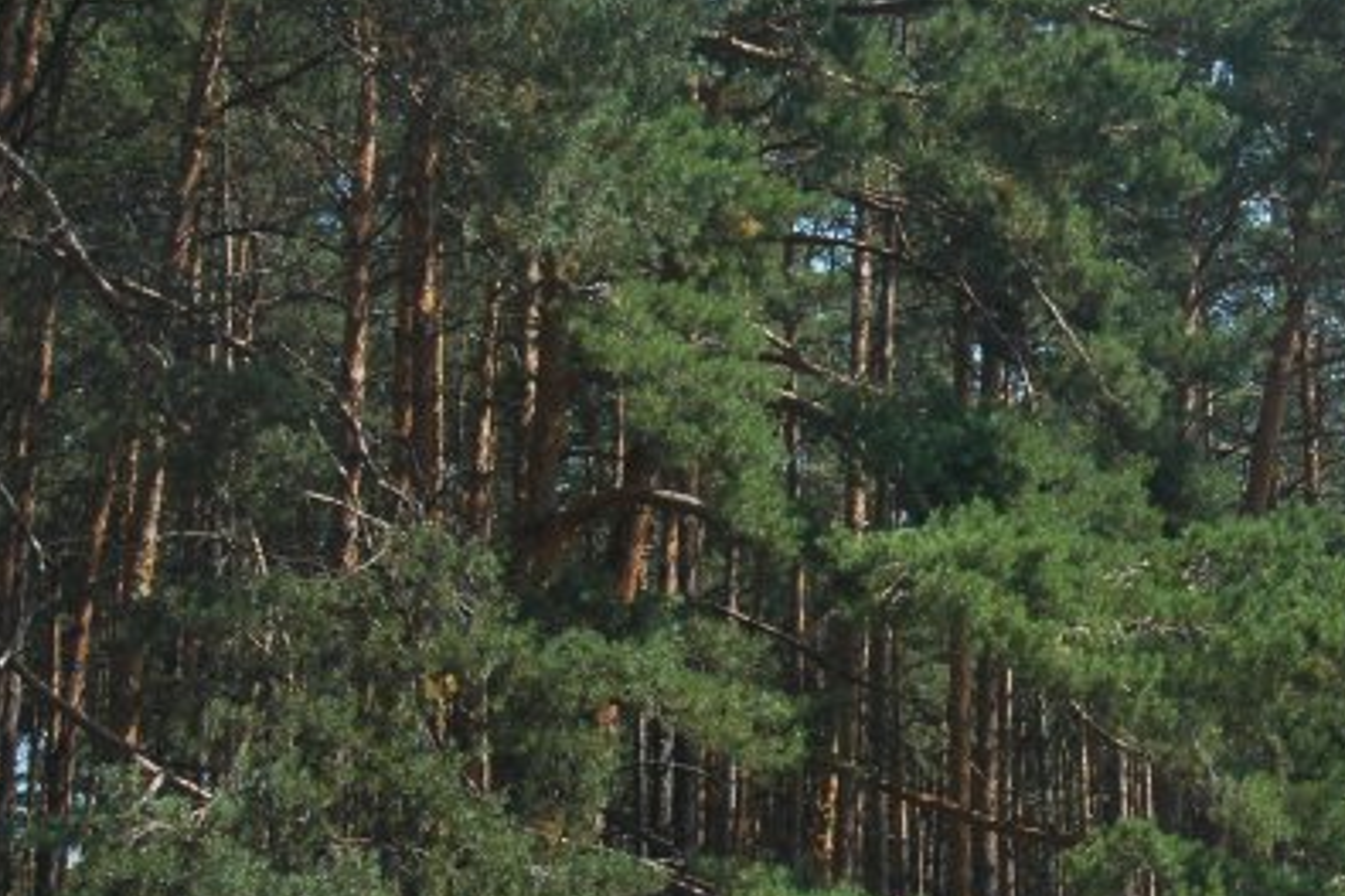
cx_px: 1124
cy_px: 542
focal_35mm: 85
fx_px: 3174
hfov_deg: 23.5
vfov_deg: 16.0
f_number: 9
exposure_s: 1/125
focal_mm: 28
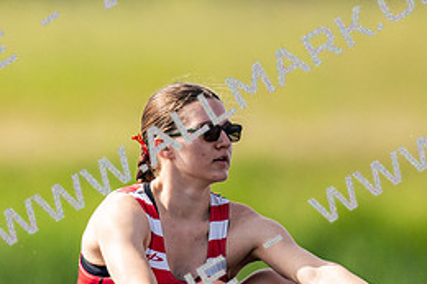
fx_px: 23849
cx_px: 189
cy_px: 250
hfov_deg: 1.0
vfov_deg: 0.7
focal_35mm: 2012
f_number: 4
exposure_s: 1/2500
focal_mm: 600
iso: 200
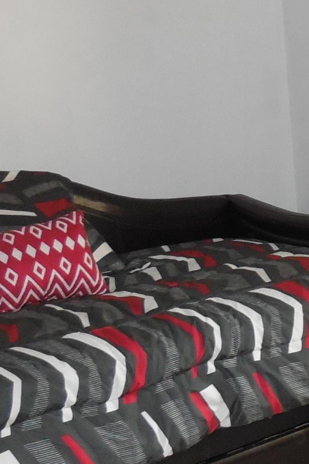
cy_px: 315
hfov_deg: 15.0
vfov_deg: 24.9
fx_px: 1043
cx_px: 529
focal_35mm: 81
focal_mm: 4.5
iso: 400
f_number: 3.1
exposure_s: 1/25
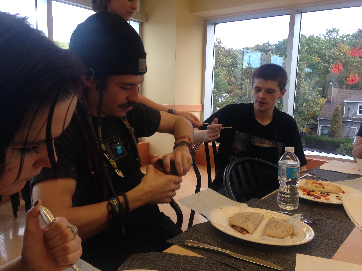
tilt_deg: -7.7
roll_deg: -1.4
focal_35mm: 33
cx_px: 181
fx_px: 345
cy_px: 136
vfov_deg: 42.9
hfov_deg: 55.4
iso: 80
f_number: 2.4
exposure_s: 1/120
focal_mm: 4.12
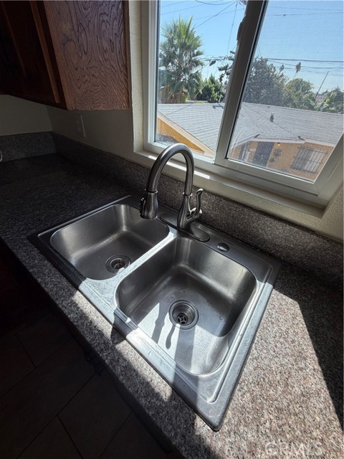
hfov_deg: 85.7
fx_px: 186
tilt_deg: -39.0
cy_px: 230
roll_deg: -5.2
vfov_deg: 102.1
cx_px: 172
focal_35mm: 14
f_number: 2.2
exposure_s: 1/482
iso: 64
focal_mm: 2.22
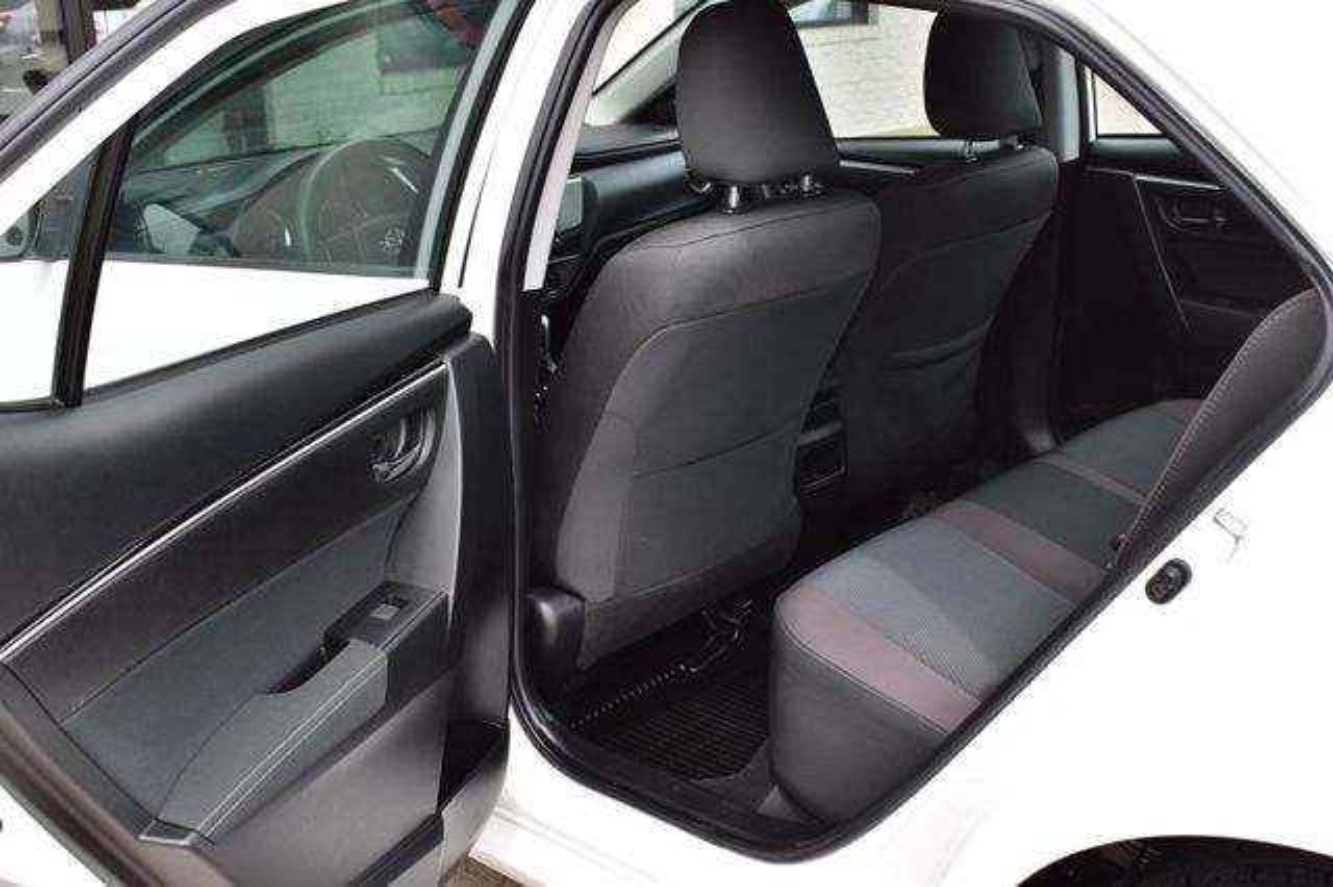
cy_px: 444
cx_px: 666
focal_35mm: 40
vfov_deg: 33.0
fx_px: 1499
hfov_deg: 47.9
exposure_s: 1/200
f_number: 10
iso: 400
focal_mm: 27
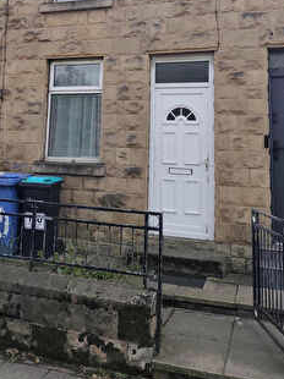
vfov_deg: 45.9
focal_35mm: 39
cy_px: 87
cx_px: 103
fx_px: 427
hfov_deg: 36.5
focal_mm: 6.19
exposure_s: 1/1600
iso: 50
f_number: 1.65
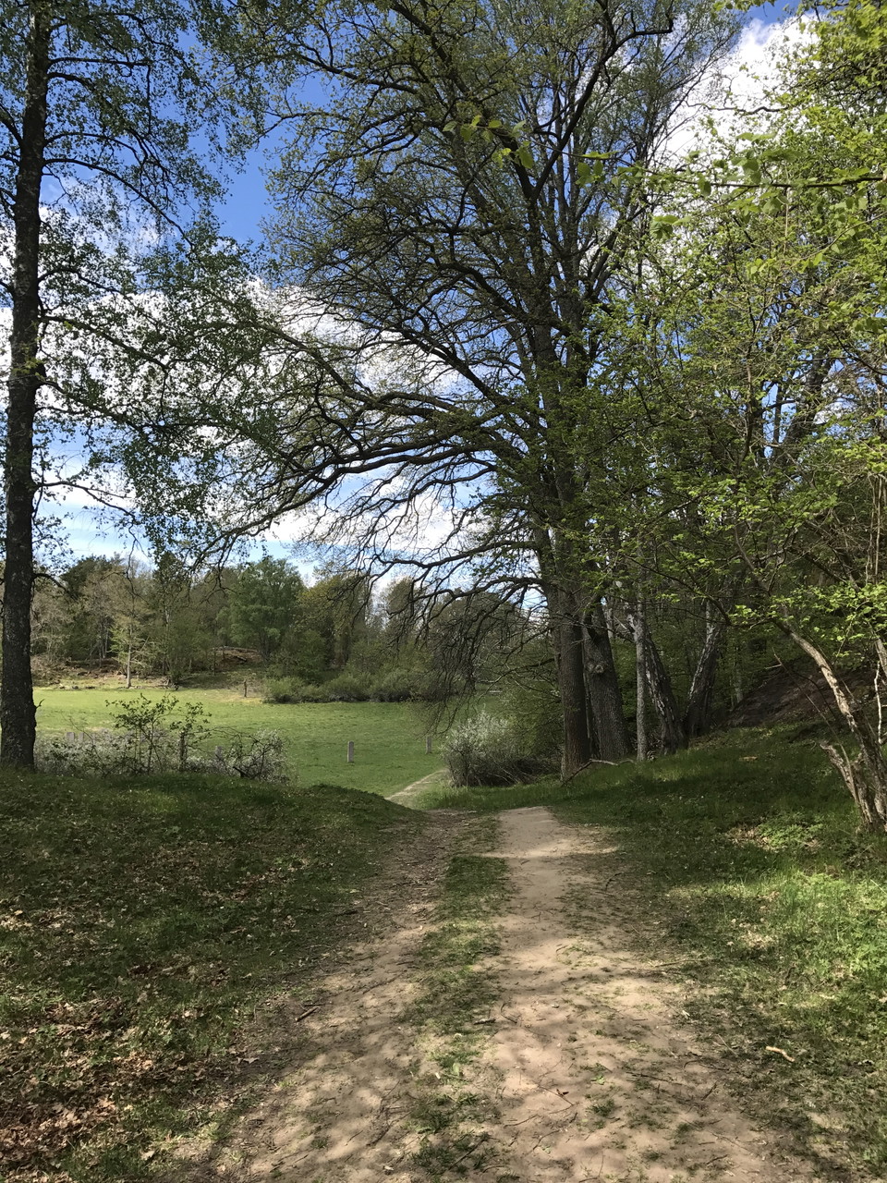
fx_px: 957
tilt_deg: +7.2
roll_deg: -0.5
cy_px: 592
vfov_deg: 63.4
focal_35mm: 28
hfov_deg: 49.7
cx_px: 444
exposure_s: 1/1008
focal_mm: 3.99
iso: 20
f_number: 1.8
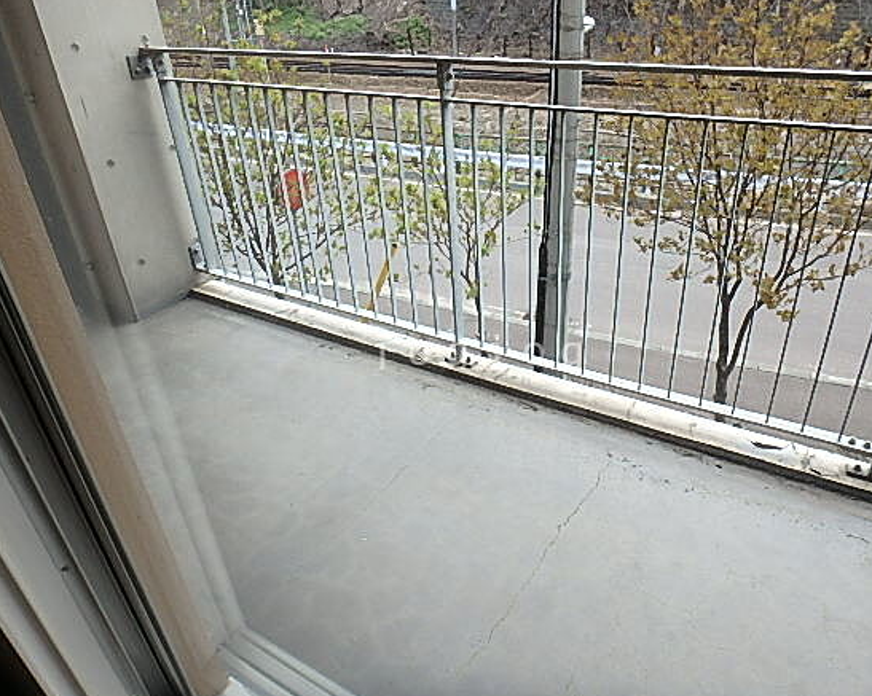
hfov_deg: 70.1
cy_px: 350
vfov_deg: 58.7
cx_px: 481
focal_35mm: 24
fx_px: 619
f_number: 3.5
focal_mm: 3.7
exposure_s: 1/250
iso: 125
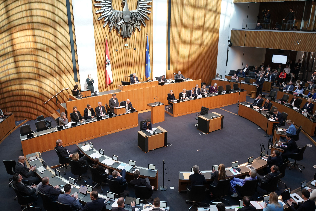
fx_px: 255
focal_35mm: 29
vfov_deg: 45.0
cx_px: 158
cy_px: 106
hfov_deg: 63.7
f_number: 2.8
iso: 400
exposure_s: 1/160
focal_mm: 29
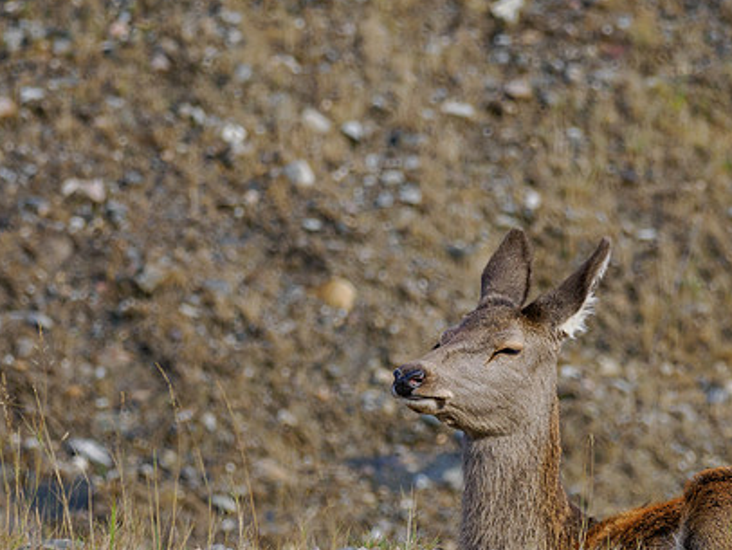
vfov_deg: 1.2
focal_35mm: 1218
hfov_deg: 1.6
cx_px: 554
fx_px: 25771
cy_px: 472
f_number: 4
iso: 500
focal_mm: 300
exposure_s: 1/1250
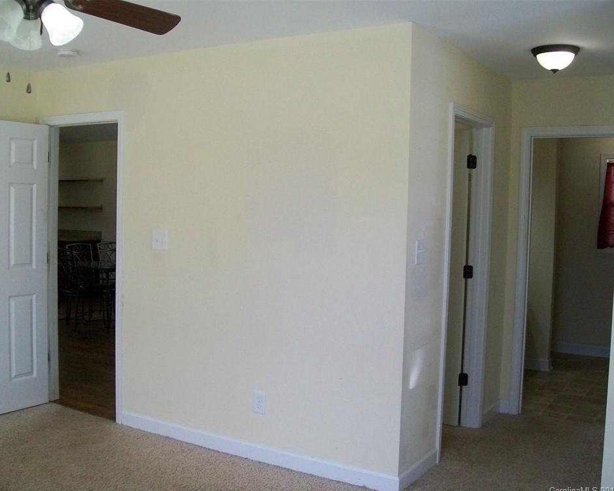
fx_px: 691
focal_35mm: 38
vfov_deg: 39.2
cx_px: 292
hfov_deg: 47.9
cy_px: 248
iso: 160
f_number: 2.7
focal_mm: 6
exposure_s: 1/100
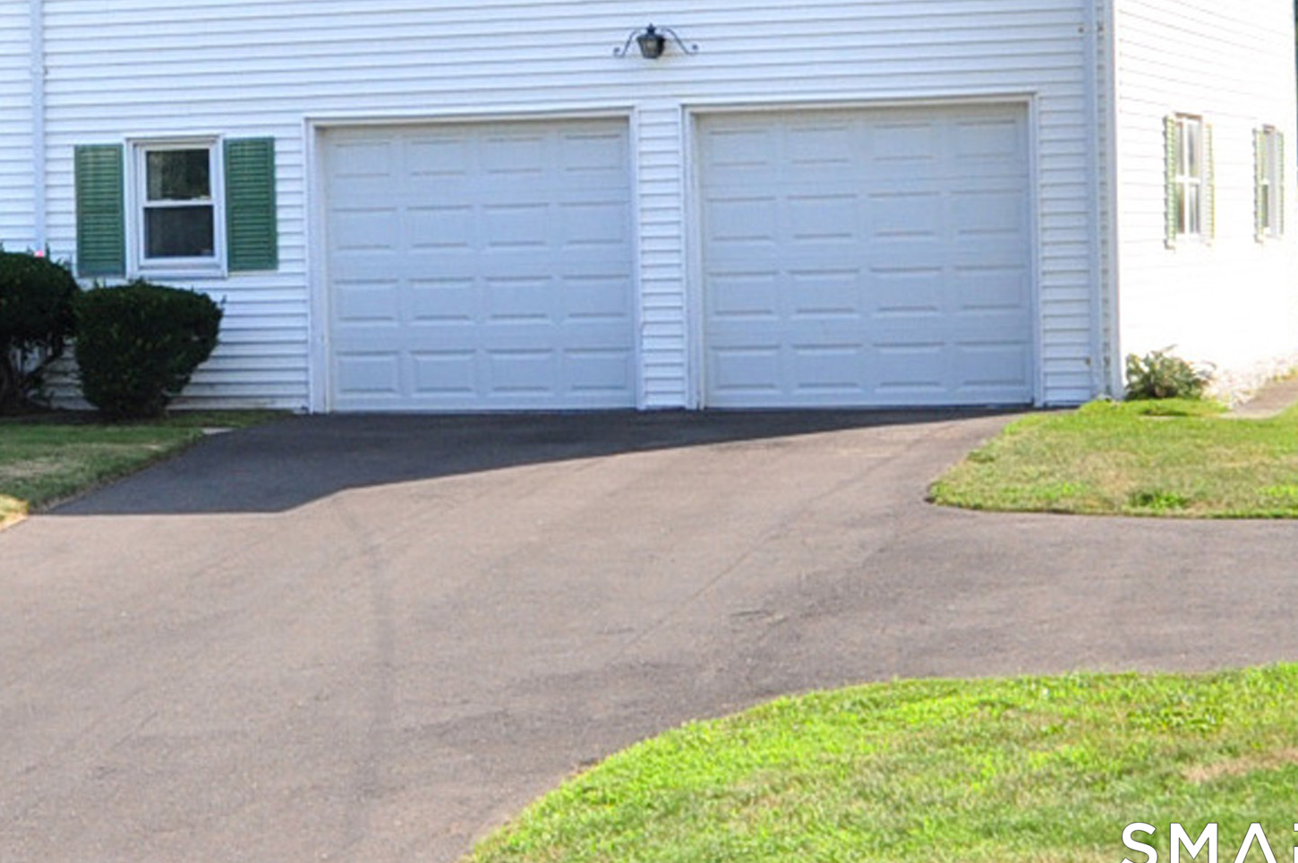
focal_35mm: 60
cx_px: 210
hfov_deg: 32.3
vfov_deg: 21.9
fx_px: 2161
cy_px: 30
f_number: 8
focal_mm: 20
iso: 250
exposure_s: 1/320
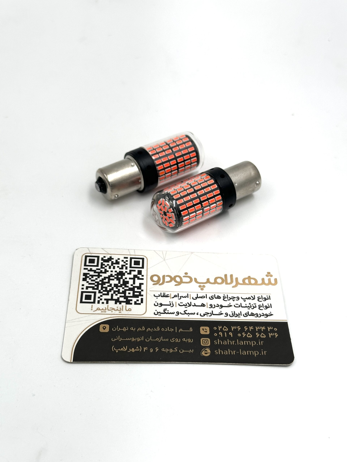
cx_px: 174
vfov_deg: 39.7
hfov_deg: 30.3
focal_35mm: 48
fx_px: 642
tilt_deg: -46.1
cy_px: 231
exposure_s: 1/944
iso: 64
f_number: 1.78
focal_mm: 6.86
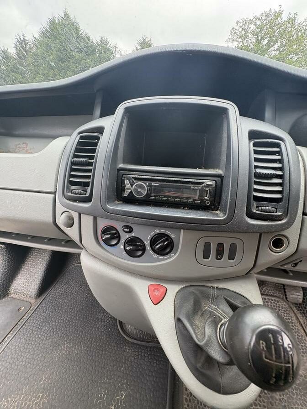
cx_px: 154
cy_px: 204
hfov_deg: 85.7
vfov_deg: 102.1
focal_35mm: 14
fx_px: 166
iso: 80
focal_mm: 2.22
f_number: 2.2
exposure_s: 1/129
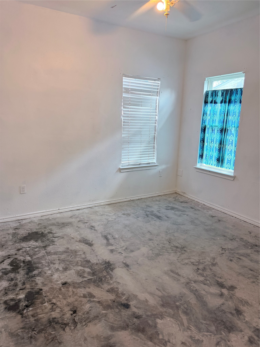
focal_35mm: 24
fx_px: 240
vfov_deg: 71.6
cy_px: 174
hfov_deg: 56.8
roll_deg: -2.5
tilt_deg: -12.2
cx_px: 130
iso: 125
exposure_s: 1/60
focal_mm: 6.76
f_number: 1.78
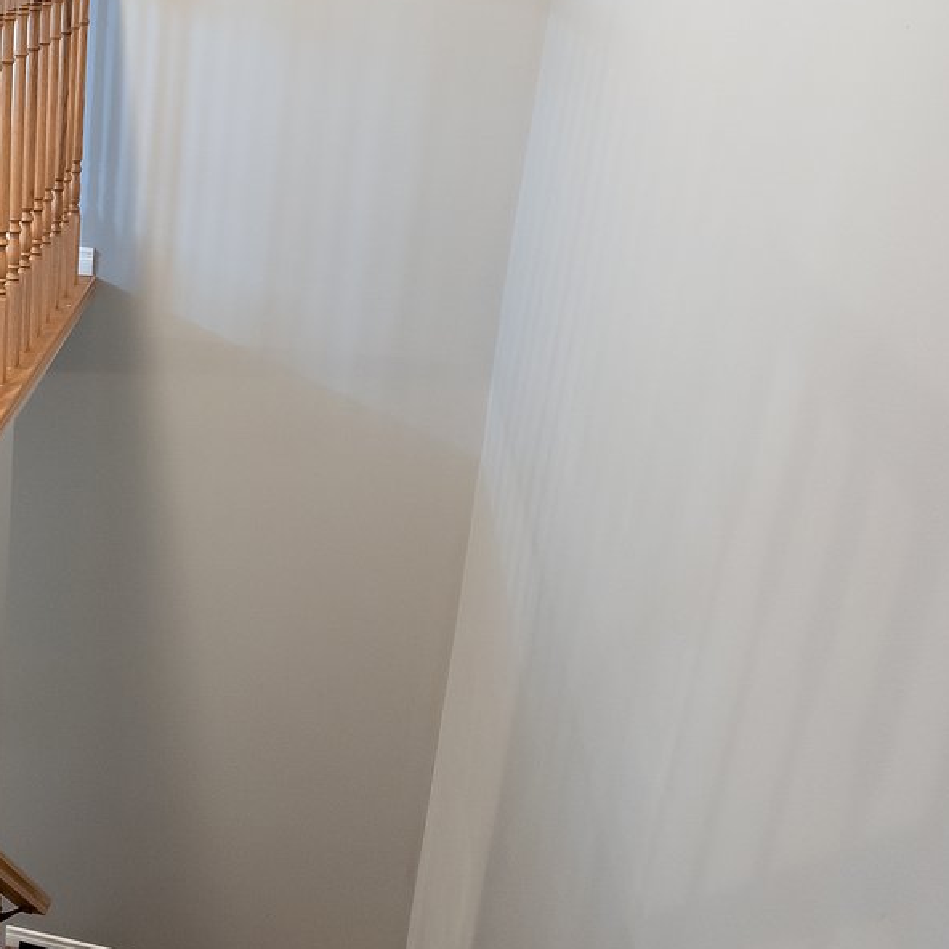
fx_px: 1458
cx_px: -263
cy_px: 381
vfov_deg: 35.9
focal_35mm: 47
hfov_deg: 29.5
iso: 1600
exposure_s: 1/1.25
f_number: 8
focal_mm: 16
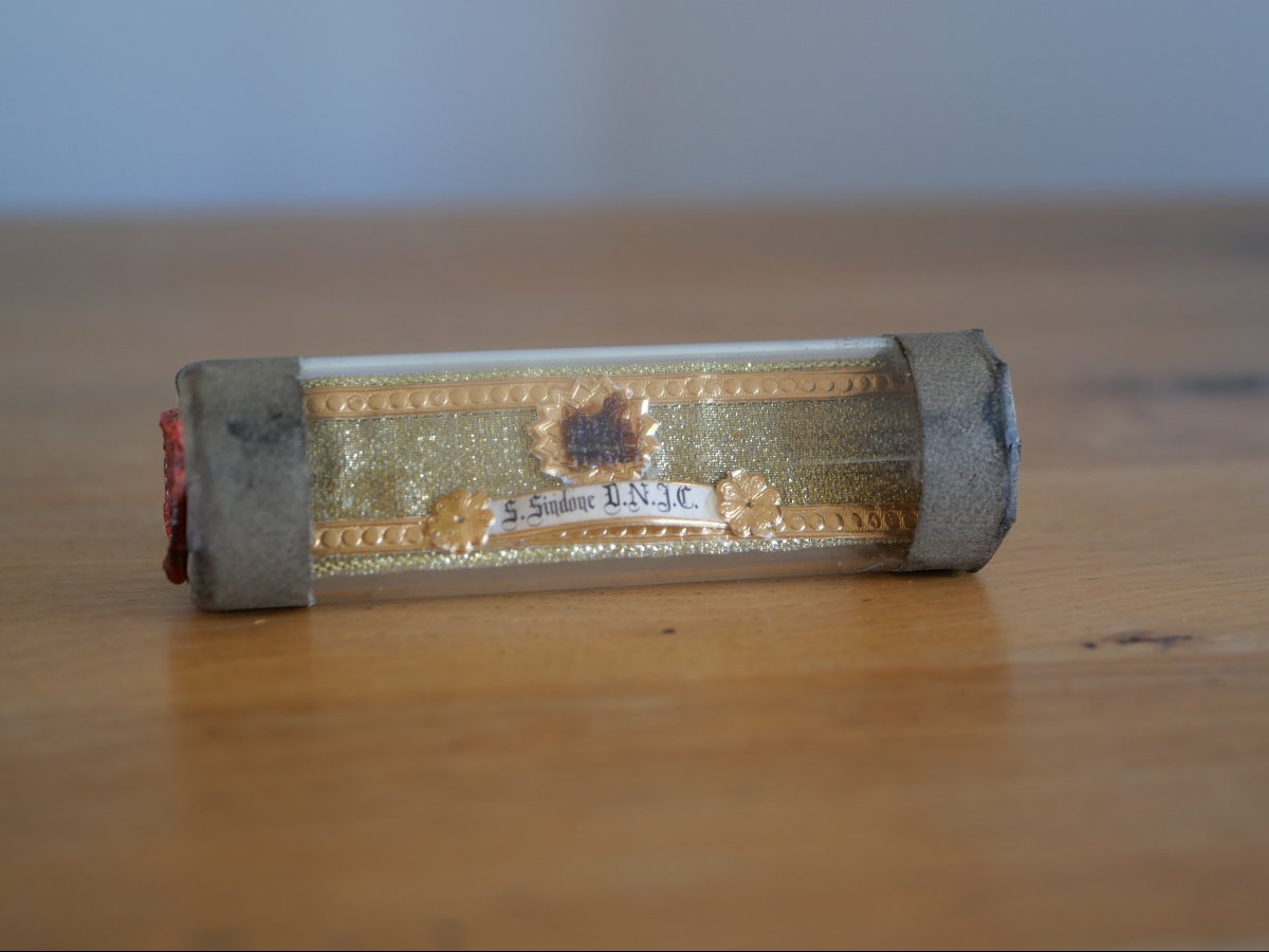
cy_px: 476
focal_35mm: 60
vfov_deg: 24.4
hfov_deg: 32.2
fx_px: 2200
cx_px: 634
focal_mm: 30
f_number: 2.8
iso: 500
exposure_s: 1/60
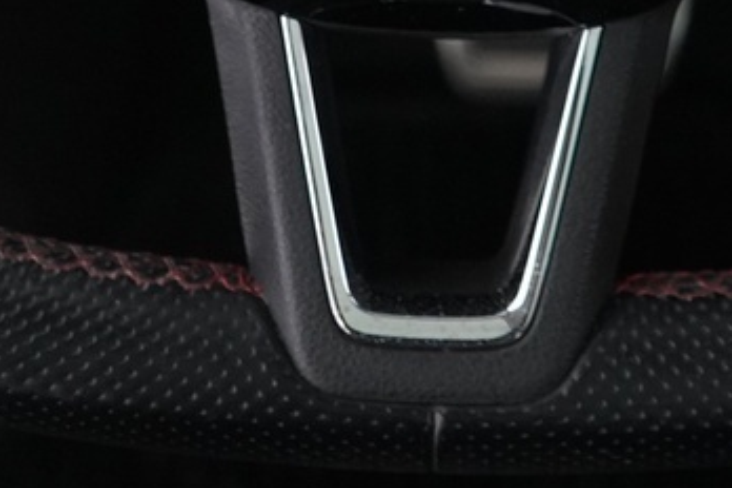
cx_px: 446
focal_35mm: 135
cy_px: -517
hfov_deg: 15.2
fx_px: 2745
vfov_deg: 9.4
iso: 3200
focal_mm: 29
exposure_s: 1/40
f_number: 3.5
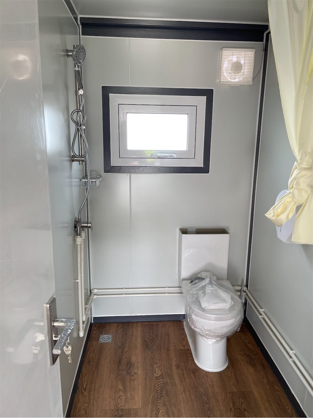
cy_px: 209
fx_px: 301
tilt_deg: -10.1
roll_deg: -1.6
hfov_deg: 54.9
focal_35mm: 25
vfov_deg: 69.4
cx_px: 156
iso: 50
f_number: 1.6
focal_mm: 5.1
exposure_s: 1/121
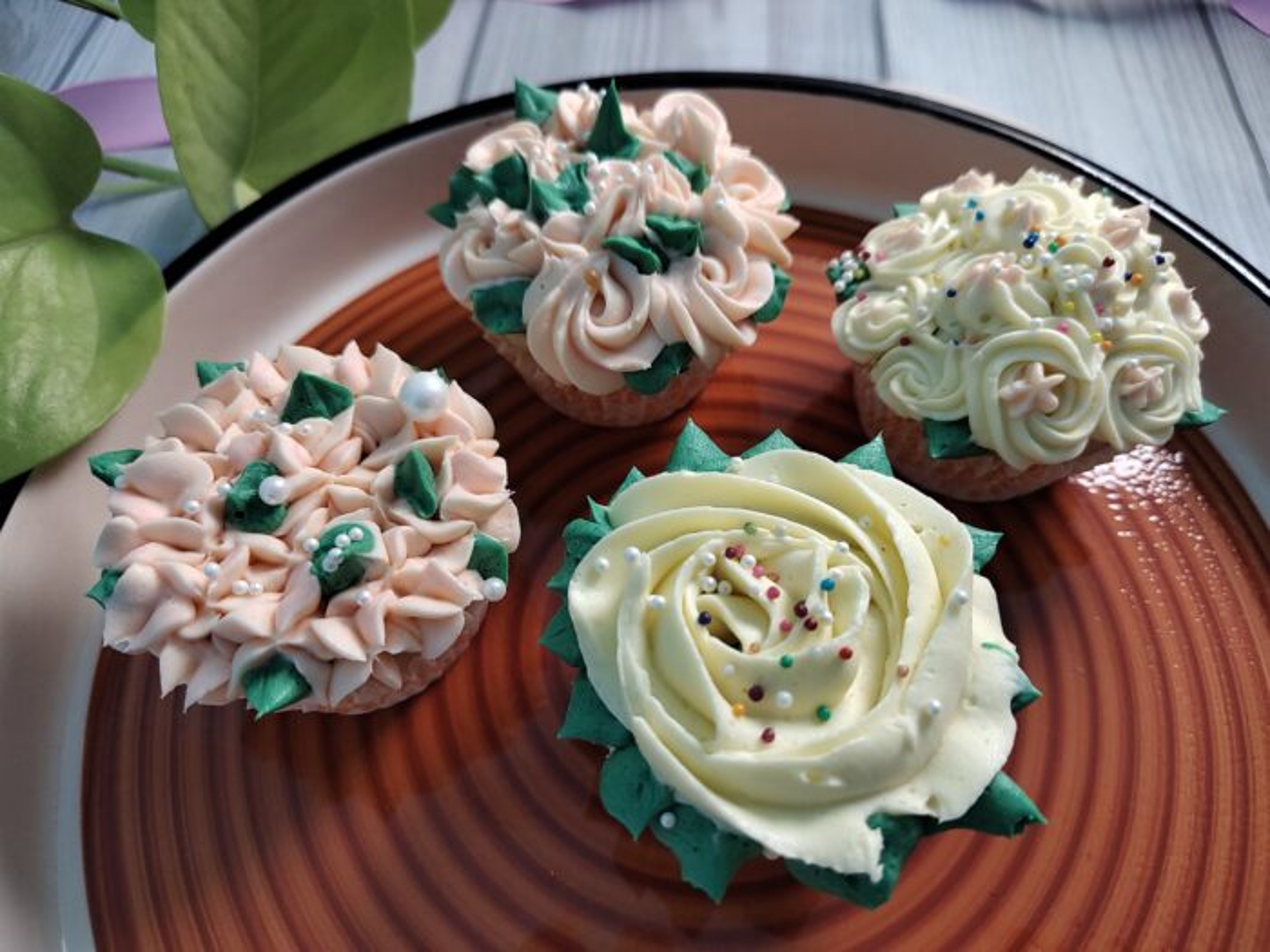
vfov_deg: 58.9
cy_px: 476
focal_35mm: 23
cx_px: 635
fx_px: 844
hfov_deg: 73.9
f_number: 1.8
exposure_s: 1/50
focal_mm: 5.56
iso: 938
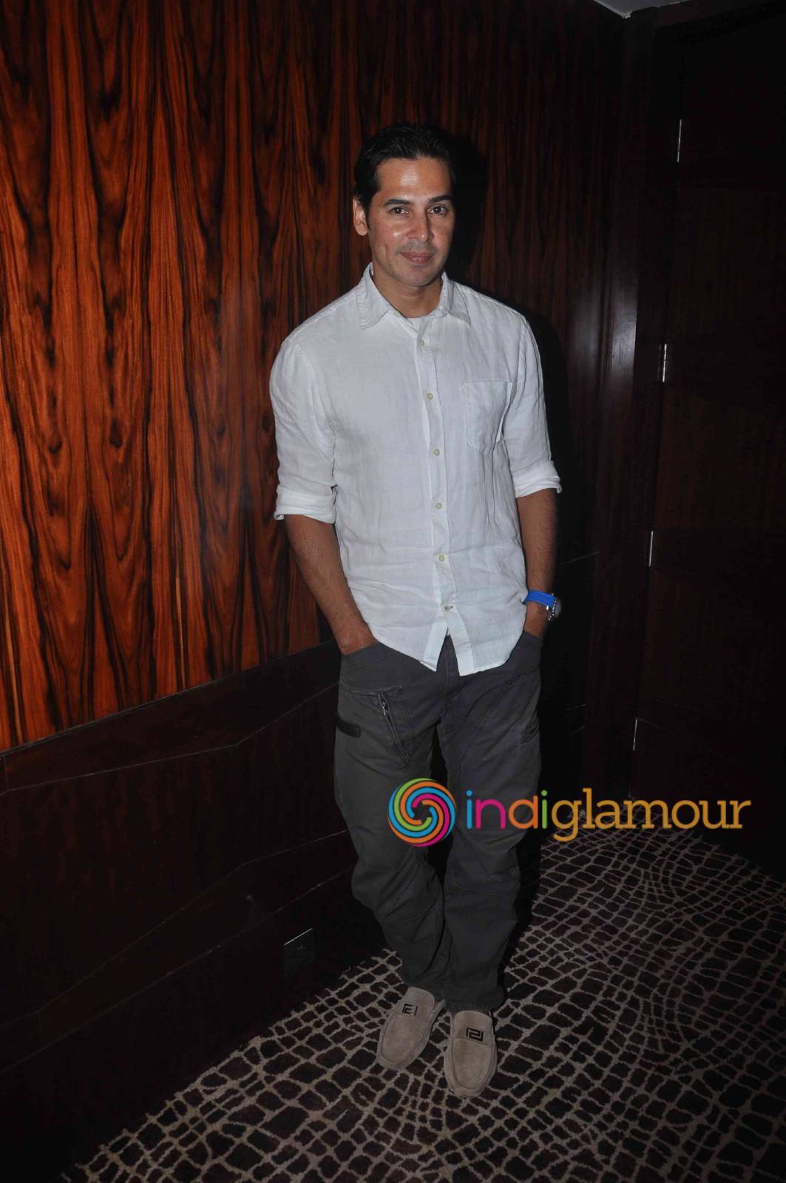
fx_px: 886
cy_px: 592
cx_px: 393
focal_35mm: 27
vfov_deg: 67.4
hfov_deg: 47.8
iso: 320
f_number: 9
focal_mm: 18
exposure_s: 1/250
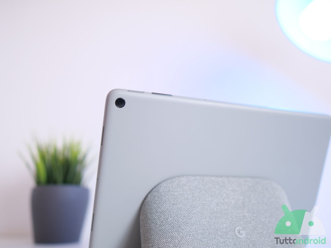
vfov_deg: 44.2
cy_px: 124
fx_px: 306
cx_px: 166
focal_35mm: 32
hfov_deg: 56.8
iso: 200
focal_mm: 16
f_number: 1.4
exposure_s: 1/100
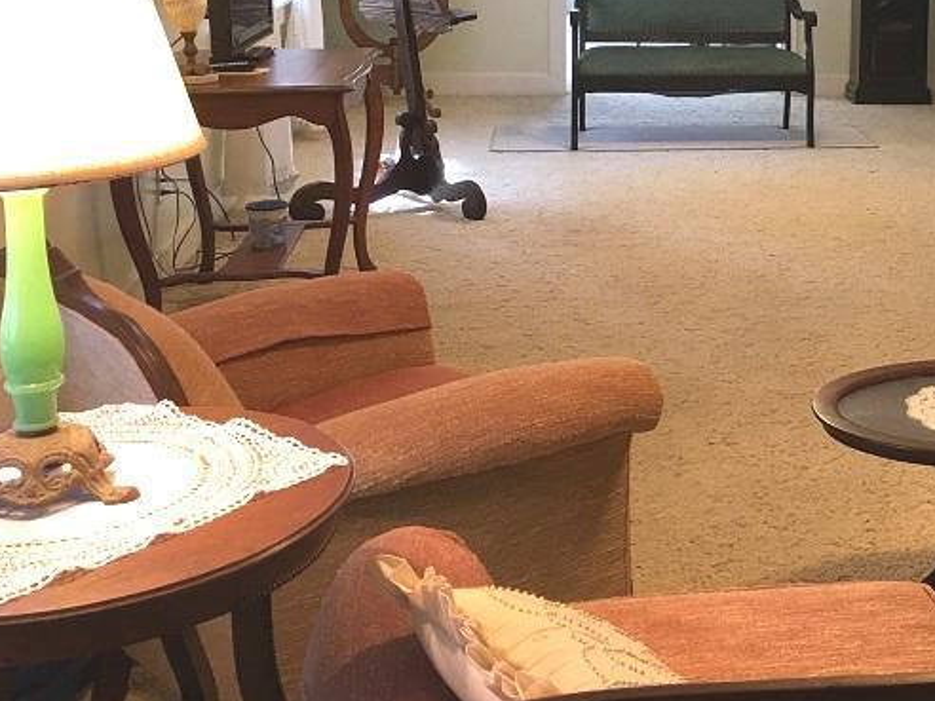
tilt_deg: -7.5
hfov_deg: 30.8
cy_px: 93
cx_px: 889
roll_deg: -1.6
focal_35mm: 59
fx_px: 1594
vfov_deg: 24.2
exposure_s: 1/15
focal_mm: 4.15
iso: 25
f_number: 2.2
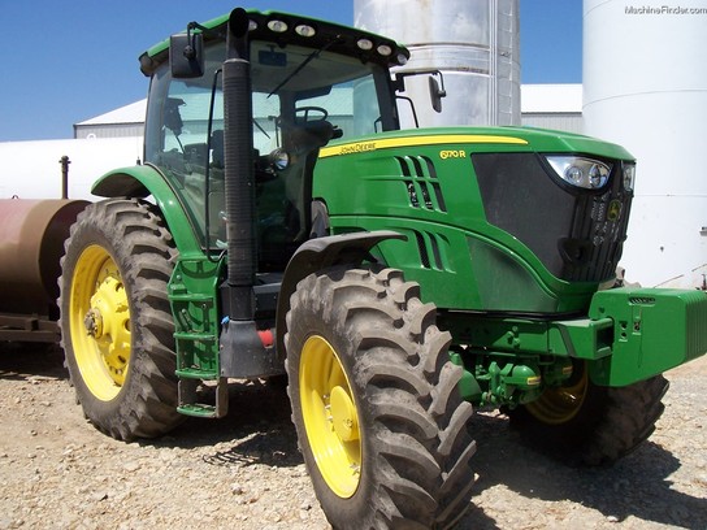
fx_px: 694
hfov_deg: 54.0
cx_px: 354
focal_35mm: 34
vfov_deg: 41.8
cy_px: 265
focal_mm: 5.6
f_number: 5.6
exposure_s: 1/750
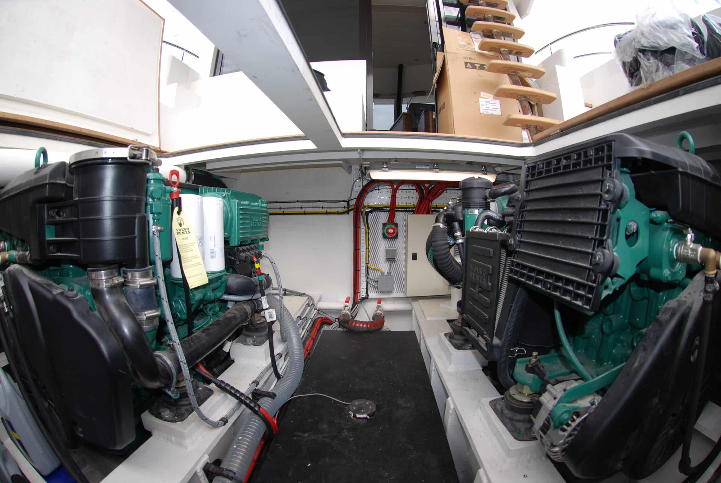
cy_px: 242
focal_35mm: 16
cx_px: 360
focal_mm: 10.5
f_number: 5
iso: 100
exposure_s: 1/200
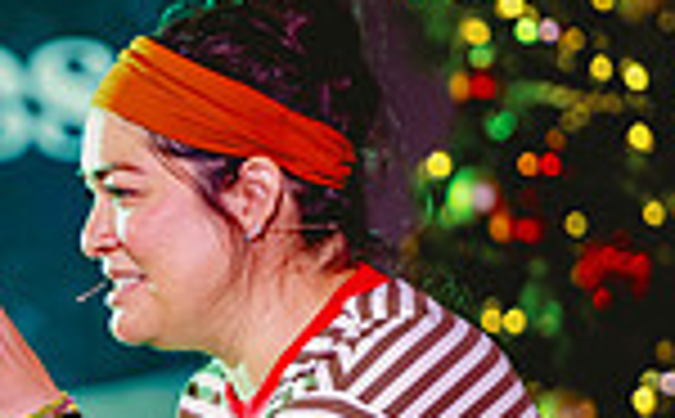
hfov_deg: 2.7
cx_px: 0
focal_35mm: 791
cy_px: 380
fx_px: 14519
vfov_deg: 1.7
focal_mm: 200
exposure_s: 1/160
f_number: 2.8
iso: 500
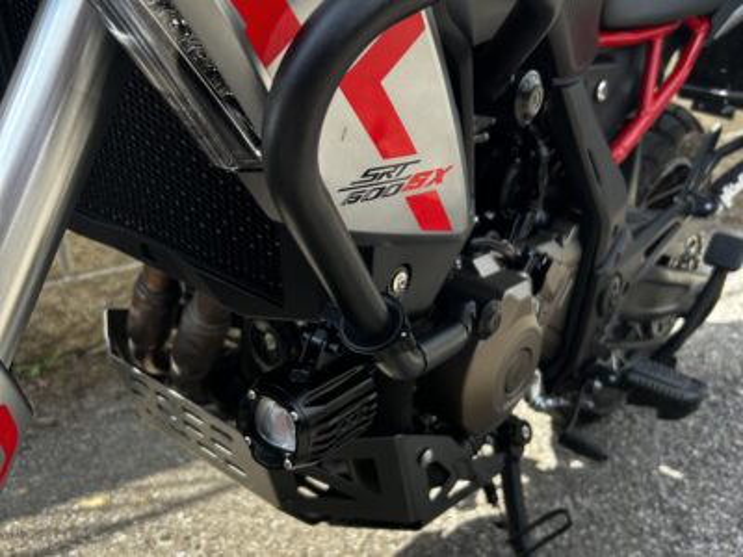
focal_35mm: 26
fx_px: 558
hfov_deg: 67.3
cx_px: 372
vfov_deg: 53.1
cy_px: 278
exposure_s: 1/833
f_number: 1.5
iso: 50
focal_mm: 5.7
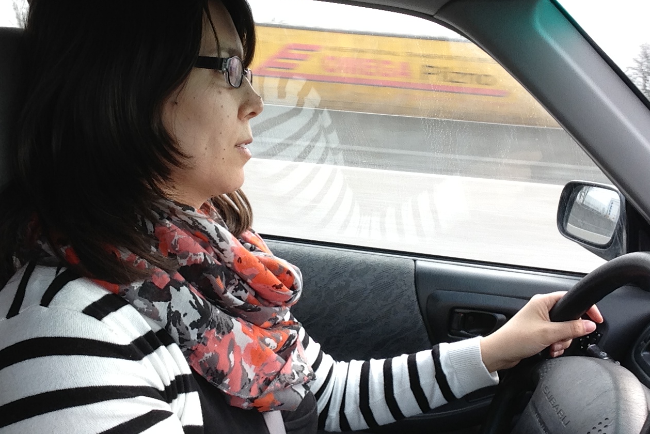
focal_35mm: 37
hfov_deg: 51.9
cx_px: 322
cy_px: 195
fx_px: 668
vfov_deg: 35.9
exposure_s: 1/126
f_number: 2.4
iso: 32
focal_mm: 2.18
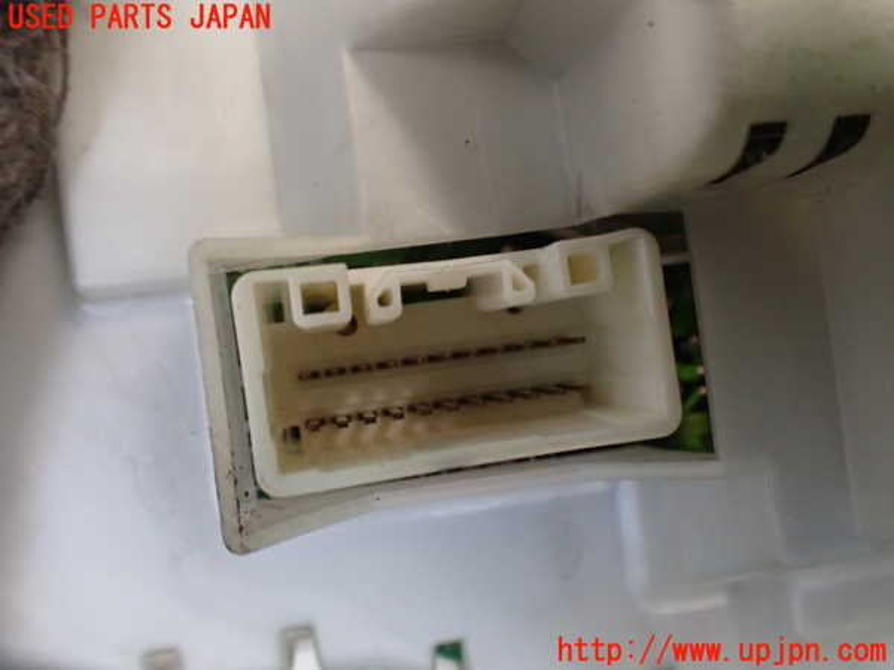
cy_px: 335
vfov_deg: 46.8
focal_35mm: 30
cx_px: 447
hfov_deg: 60.0
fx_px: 775
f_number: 2.3
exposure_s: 1/125
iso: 800
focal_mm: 5.4
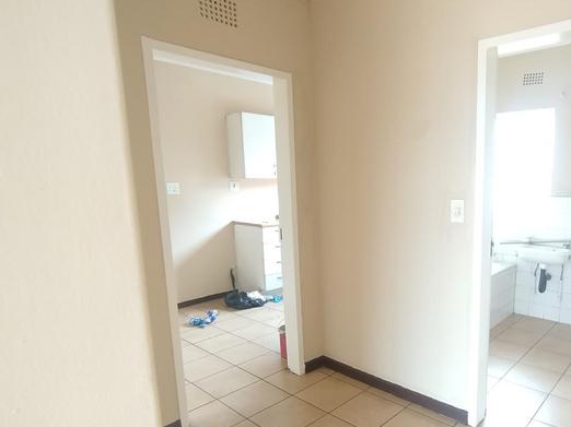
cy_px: 256
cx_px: 394
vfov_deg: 58.4
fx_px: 379
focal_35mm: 23
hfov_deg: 71.1
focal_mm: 1.65
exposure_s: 1/33
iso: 160
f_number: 2.2
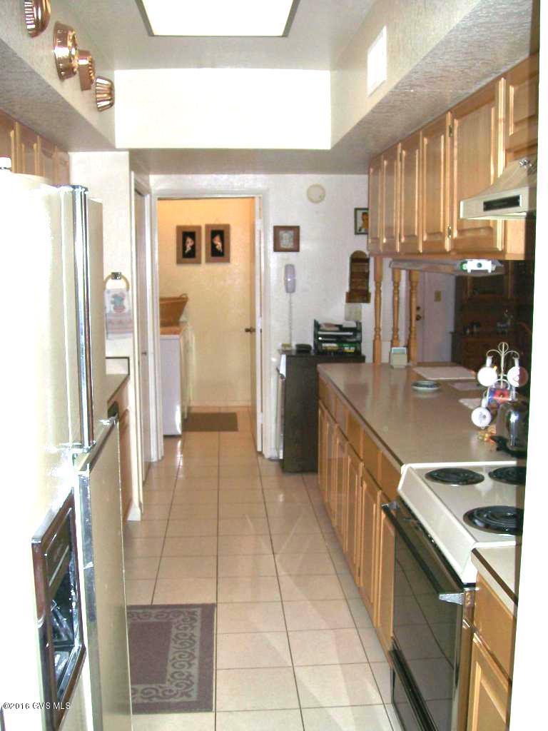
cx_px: 274
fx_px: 760
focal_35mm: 36
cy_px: 366
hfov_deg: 39.7
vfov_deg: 51.4
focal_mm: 6
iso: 80
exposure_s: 1/64
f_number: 2.7
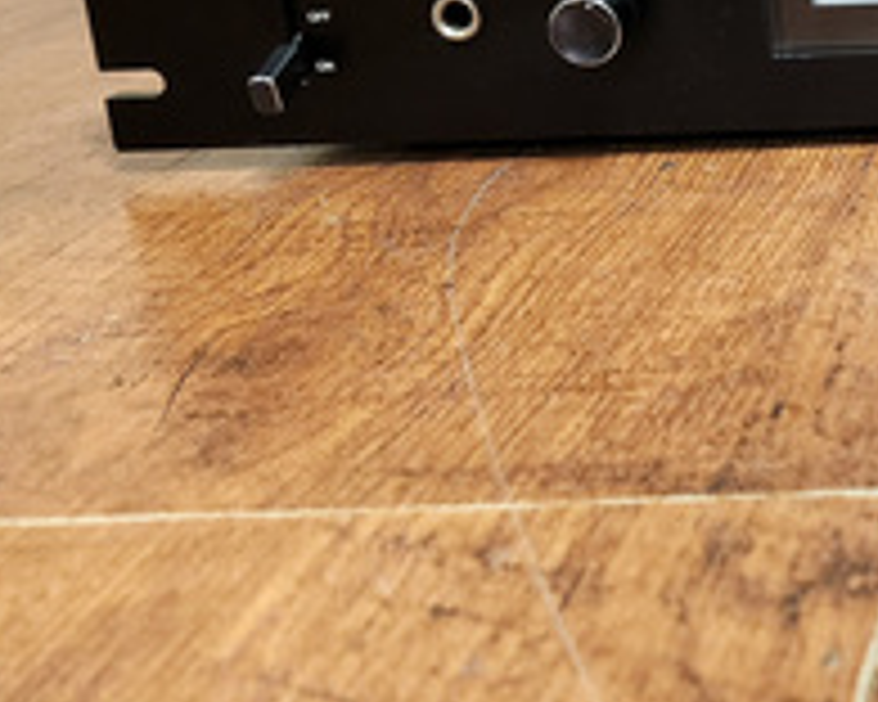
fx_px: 1793
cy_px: 22
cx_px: 1175
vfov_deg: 21.5
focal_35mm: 69
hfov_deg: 23.8
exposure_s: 1/50
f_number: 1.8
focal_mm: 5.4
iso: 500
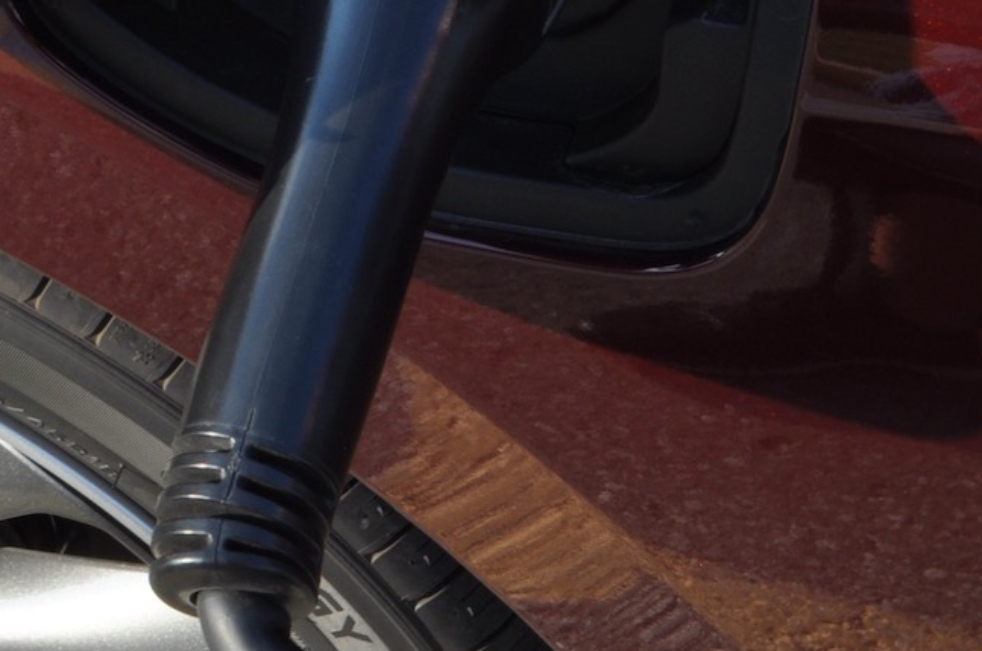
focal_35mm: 95
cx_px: 200
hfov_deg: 21.2
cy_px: 46
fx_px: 2587
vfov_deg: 14.2
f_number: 29
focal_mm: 32
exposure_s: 1/20
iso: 320
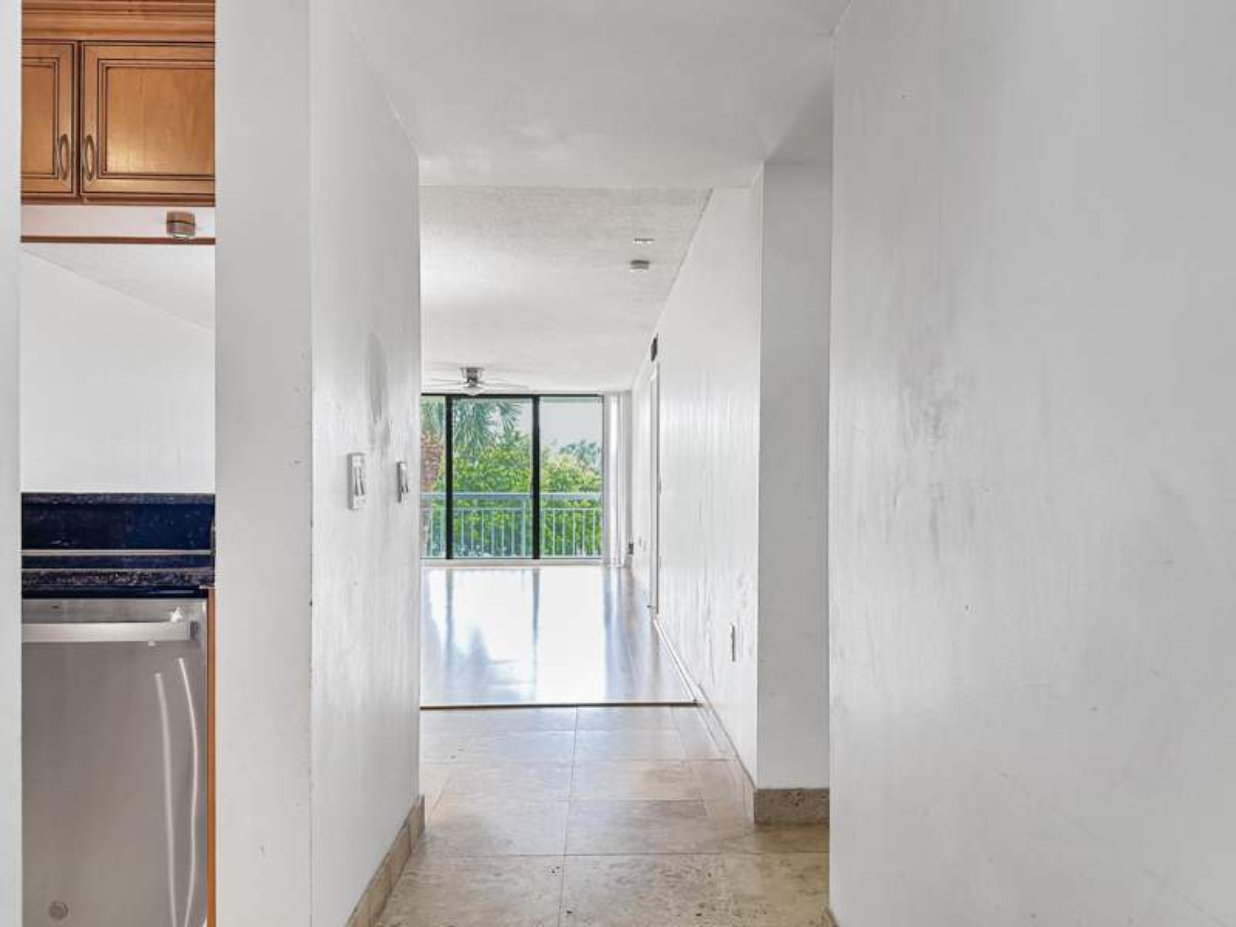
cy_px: 464
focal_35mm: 24
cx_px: 618
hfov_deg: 71.6
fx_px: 857
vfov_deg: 56.8
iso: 200
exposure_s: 1/60
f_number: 1.78
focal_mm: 6.86
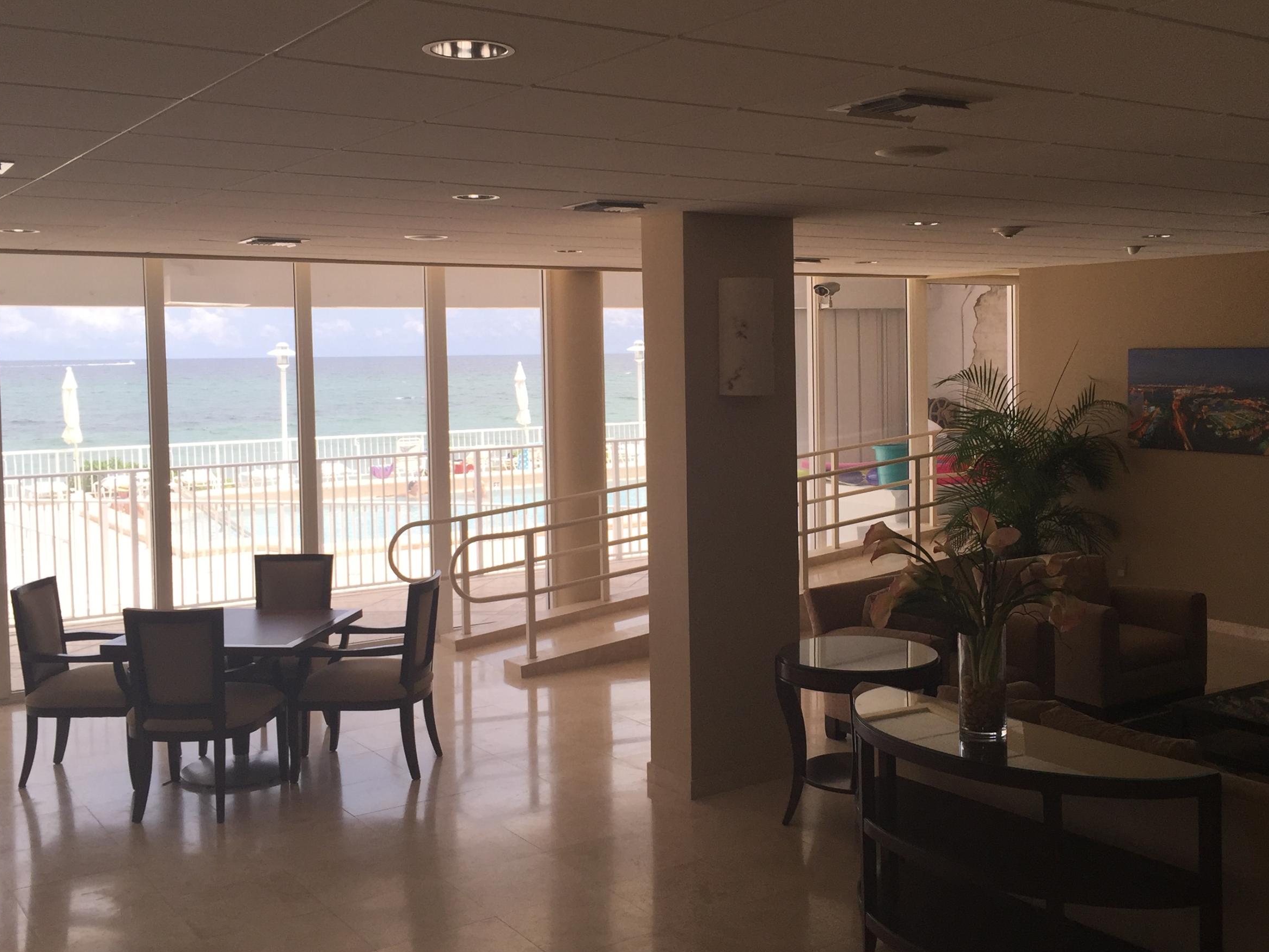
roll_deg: -0.8
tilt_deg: -1.6
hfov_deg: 50.1
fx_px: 1357
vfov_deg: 38.7
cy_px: 443
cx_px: 699
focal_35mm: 37
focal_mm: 4.15
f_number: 2.2
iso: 40
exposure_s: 1/391
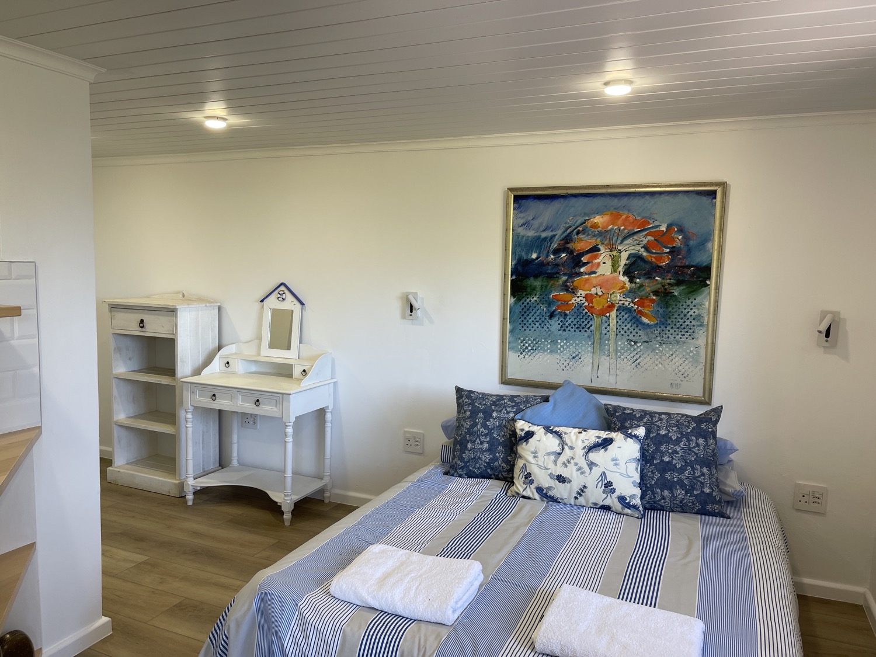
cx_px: 438
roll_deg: -1.4
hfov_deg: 67.3
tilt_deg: -6.4
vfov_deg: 53.1
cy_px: 328
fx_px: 658
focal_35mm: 26
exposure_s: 1/100
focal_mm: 5.1
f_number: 1.6
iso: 64
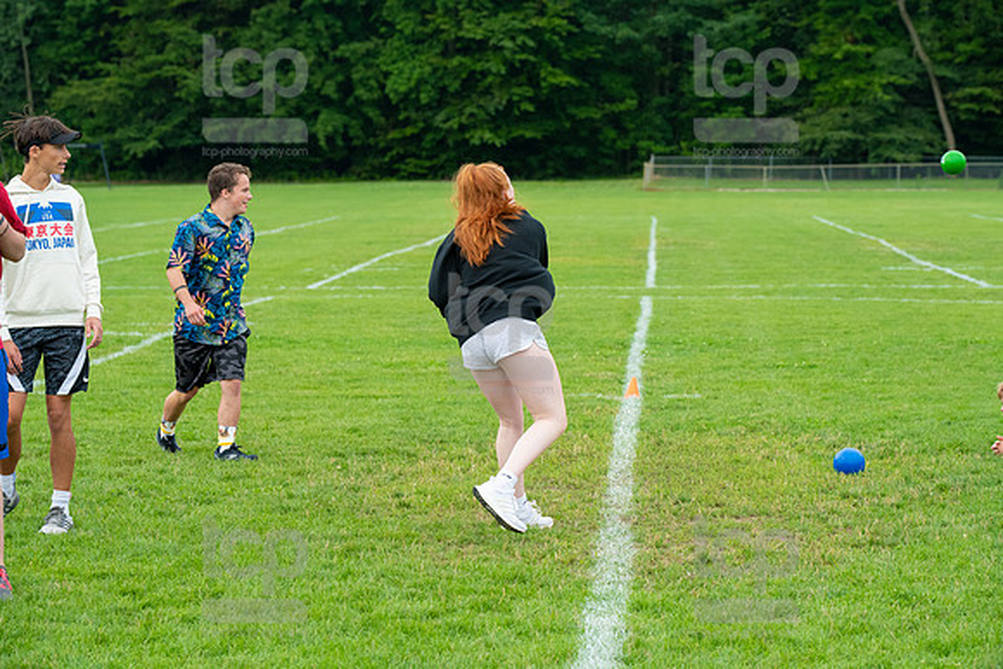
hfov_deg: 17.6
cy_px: 334
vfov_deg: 11.8
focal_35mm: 116
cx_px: 502
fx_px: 3232
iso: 1250
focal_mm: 116
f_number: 5.6
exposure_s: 1/1000
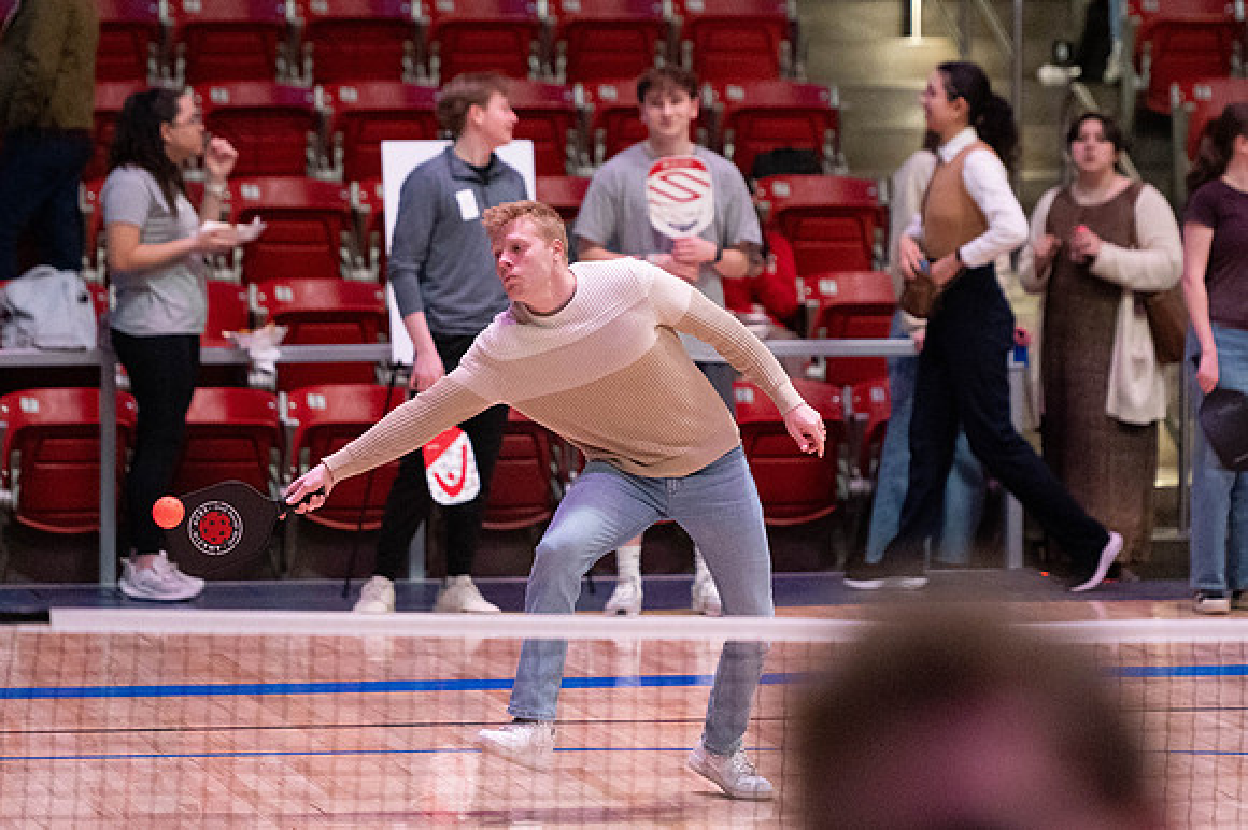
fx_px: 7070
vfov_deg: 6.7
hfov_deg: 10.1
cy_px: 346
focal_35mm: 204
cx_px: 643
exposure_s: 1/1000
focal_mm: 165
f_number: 2.8
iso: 10000
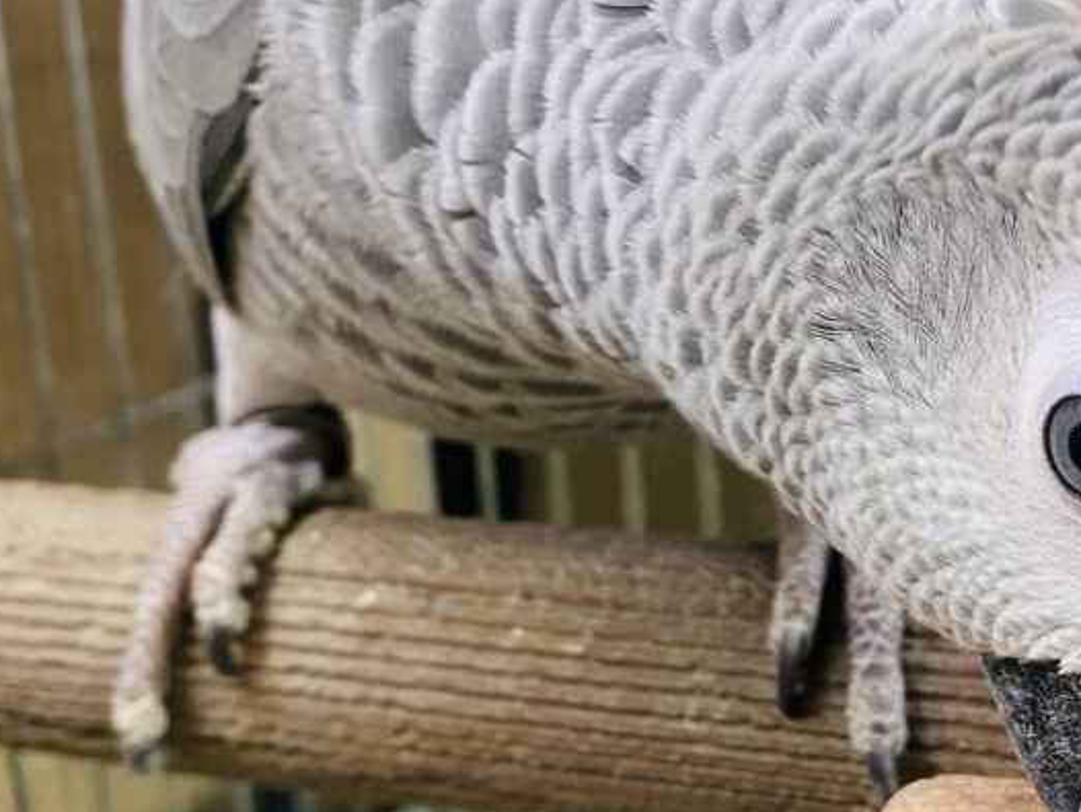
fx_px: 1781
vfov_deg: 25.6
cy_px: 331
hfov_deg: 32.6
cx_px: 906
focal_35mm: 57
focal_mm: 4.25
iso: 125
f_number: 1.8
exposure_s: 1/50
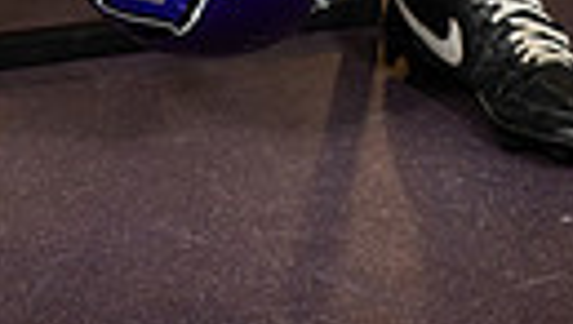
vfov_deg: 5.7
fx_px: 3104
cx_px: 235
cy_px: -581
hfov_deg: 10.5
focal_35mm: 204
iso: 800
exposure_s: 1/250
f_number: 7.1
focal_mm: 56
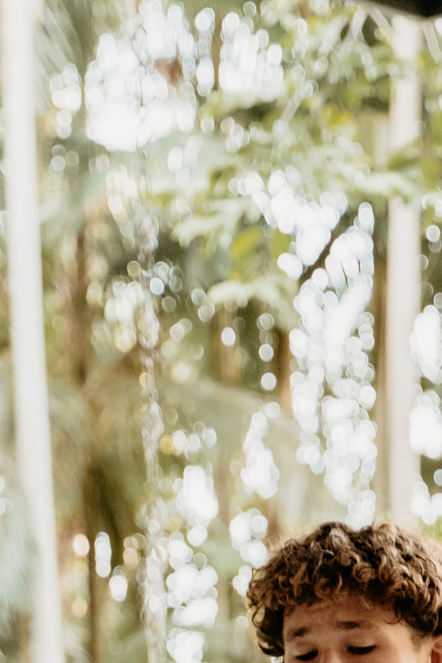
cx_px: 251
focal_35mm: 165
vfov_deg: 11.9
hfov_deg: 8.3
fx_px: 3039
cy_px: 983
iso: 1250
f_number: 3.2
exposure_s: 1/320
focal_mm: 50
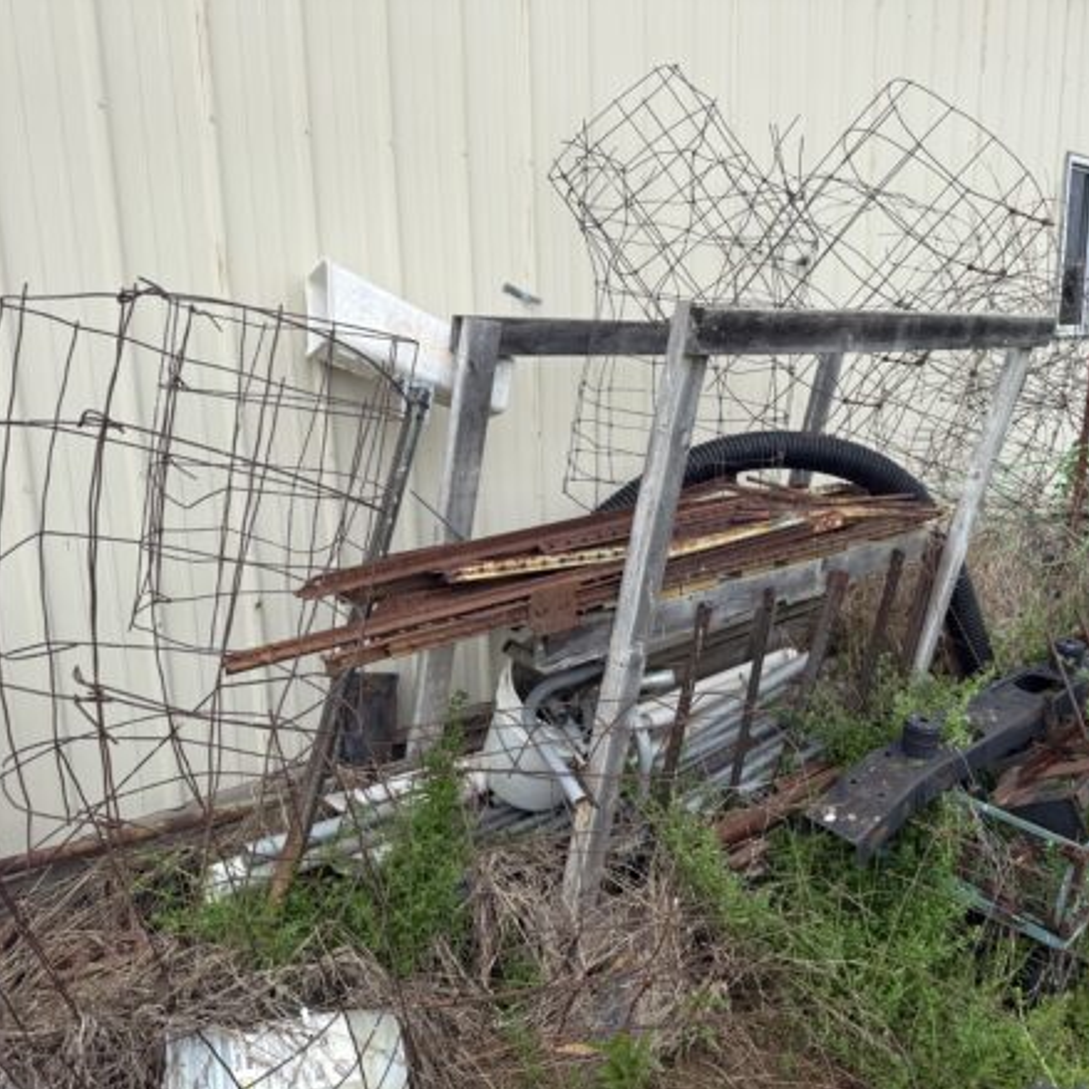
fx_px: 1032
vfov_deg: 55.6
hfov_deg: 55.5
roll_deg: -1.5
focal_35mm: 29
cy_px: 553
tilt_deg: -12.9
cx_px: 600
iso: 80
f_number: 1.78
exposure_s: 1/992
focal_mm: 6.76
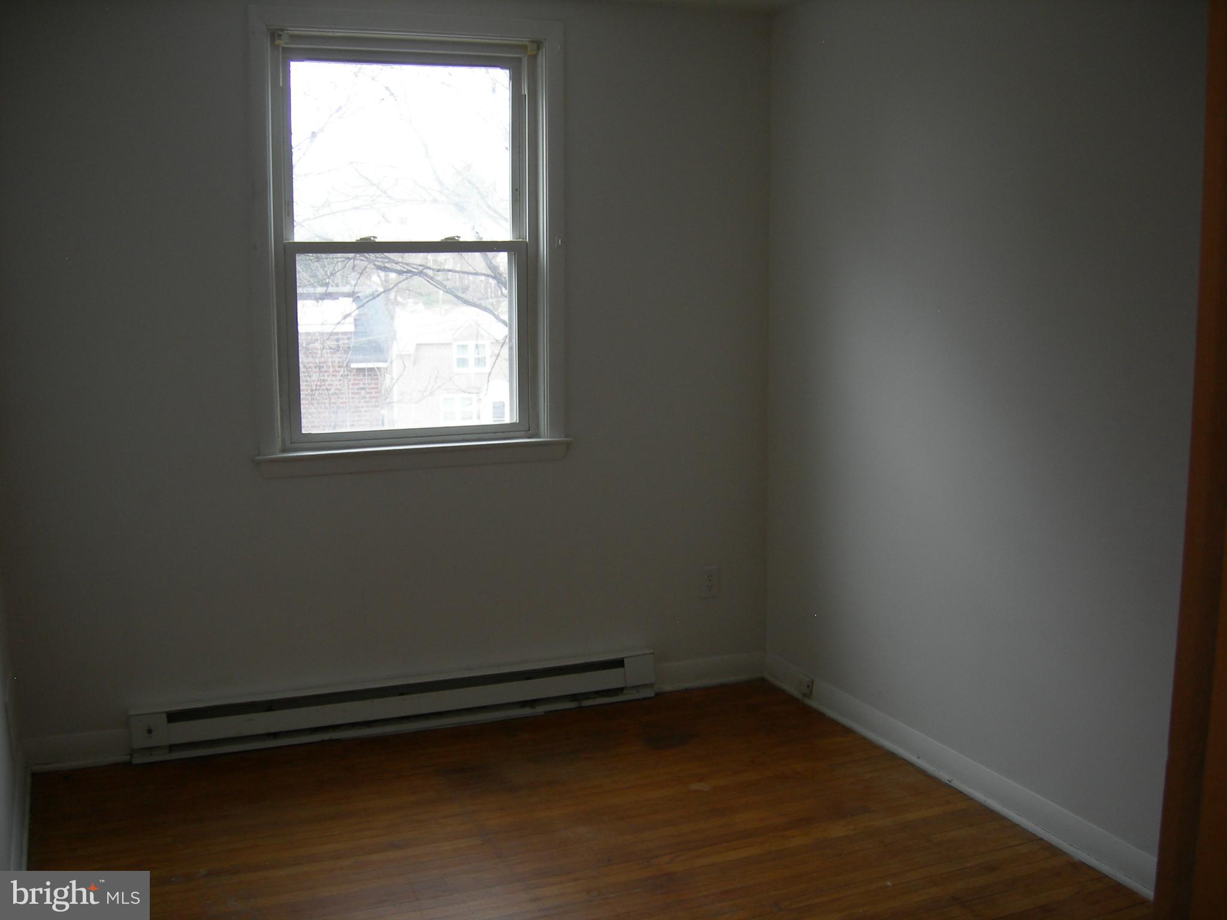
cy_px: 460
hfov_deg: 51.4
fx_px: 1276
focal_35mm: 36
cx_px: 614
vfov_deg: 39.7
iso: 64
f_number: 2.7
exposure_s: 1/55.1
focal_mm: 7.5
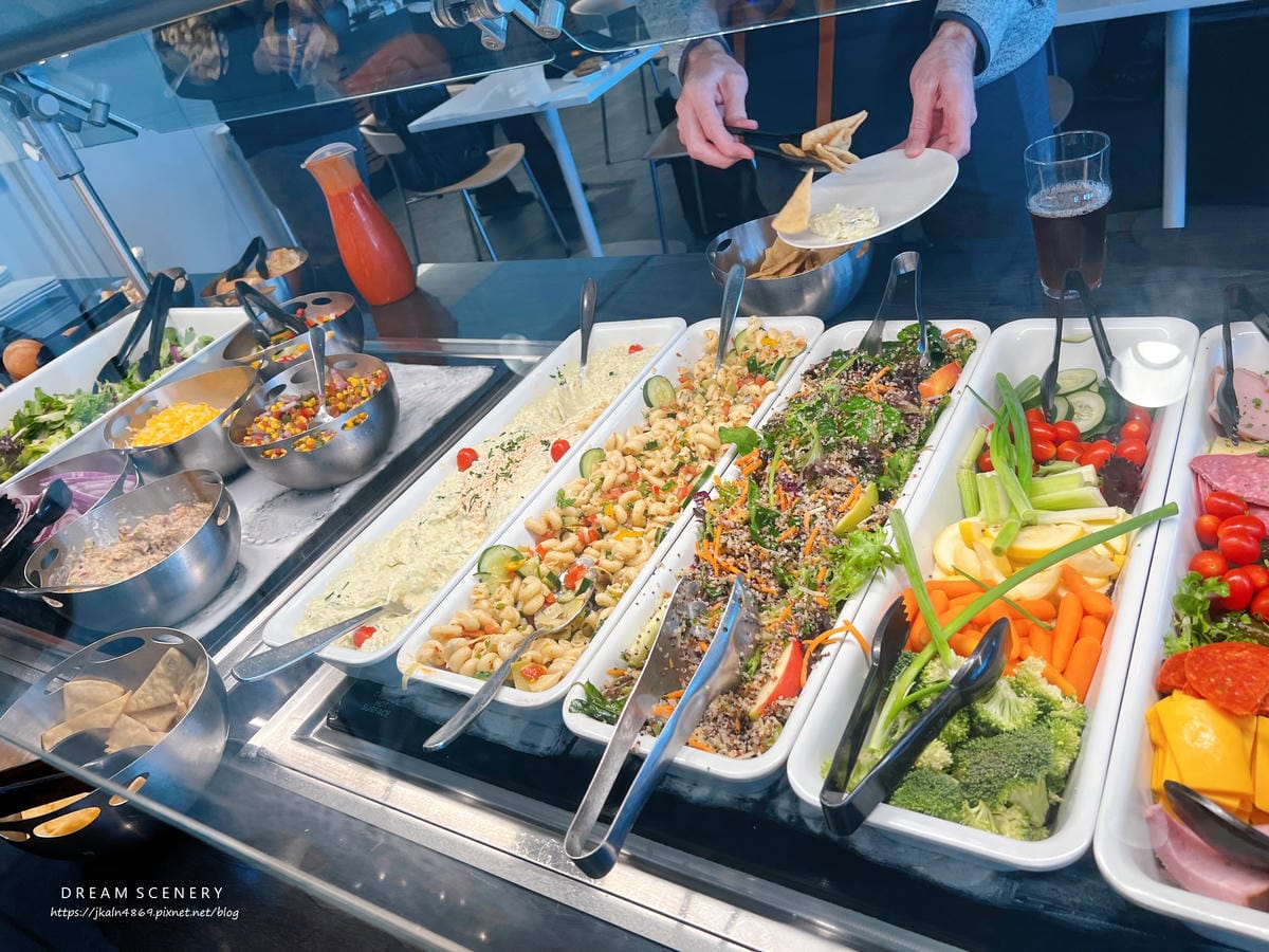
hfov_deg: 67.3
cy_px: 476
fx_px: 953
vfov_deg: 53.1
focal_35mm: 26
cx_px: 634
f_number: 1.5
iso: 50
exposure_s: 1/120
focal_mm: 5.7
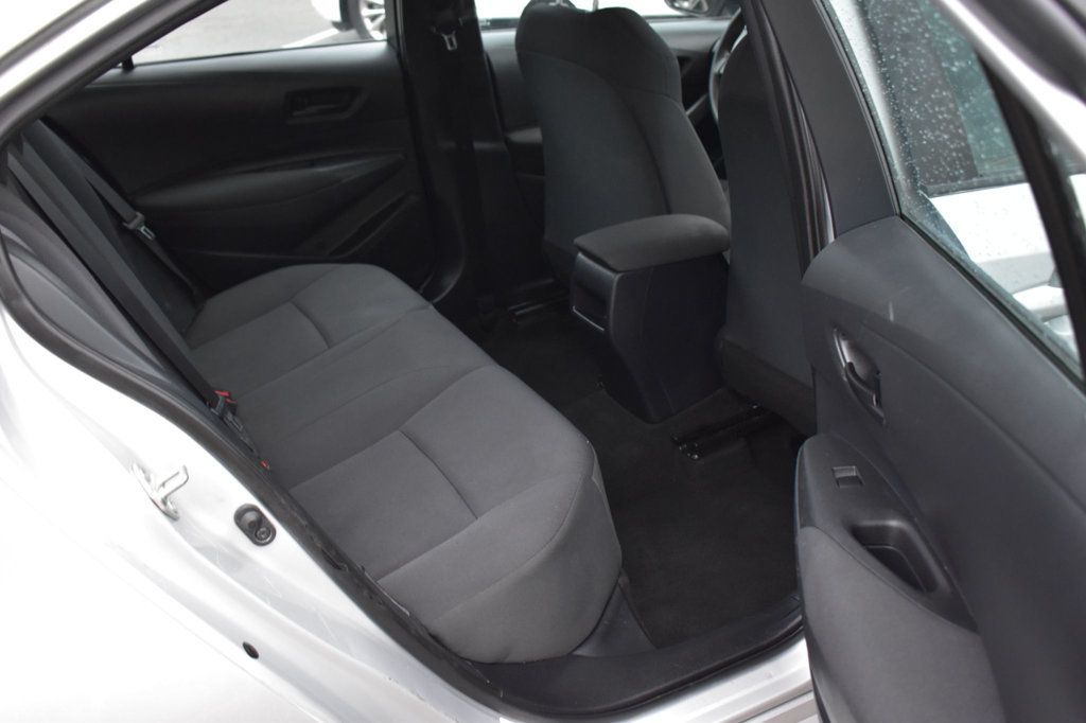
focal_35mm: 36
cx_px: 543
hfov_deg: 53.1
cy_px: 362
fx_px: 1086
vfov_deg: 36.8
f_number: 3.8
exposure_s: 1/13
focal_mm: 24
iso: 1600
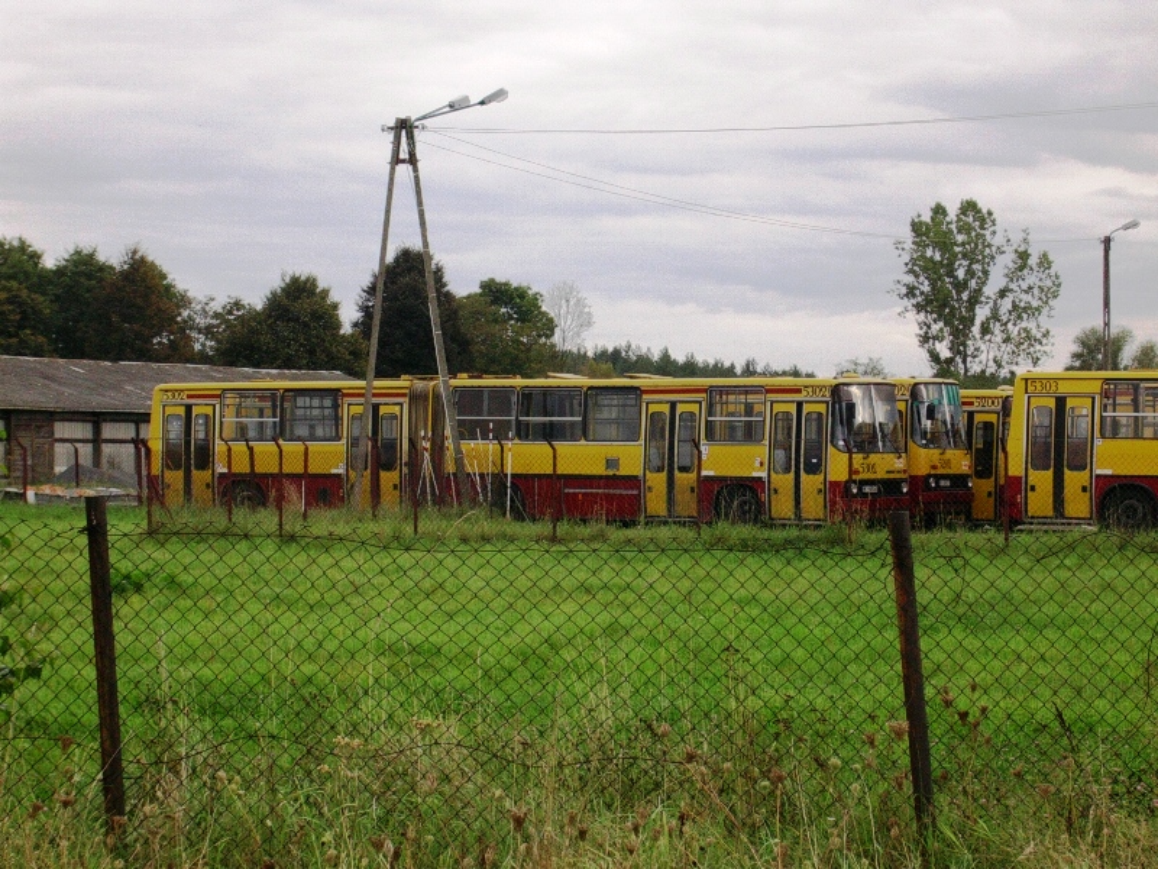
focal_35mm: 111
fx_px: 3713
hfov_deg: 17.7
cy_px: 434
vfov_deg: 13.3
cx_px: 579
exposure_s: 1/157
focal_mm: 16.8
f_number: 4.8
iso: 70
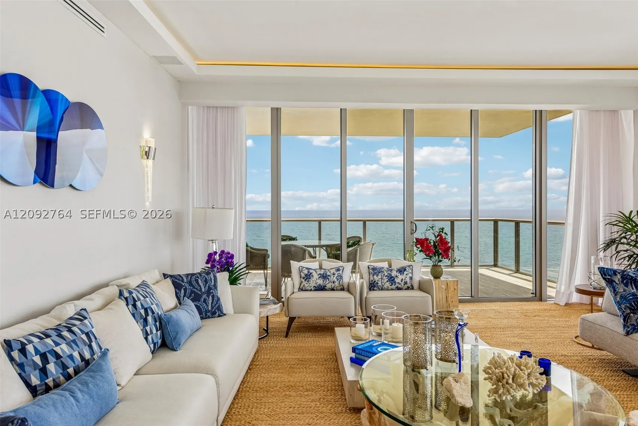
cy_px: 213
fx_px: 425
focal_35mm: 24
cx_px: 319
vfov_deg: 53.1
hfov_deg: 73.7
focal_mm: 24
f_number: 9
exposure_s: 1/160
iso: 200
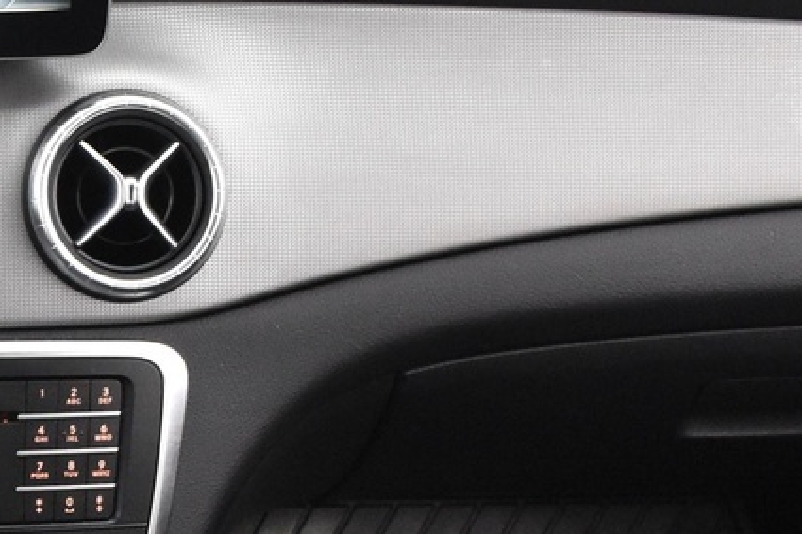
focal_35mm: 103
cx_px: -119
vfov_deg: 12.8
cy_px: 728
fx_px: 2294
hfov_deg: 18.9
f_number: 3.5
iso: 3200
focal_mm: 18
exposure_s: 1/15
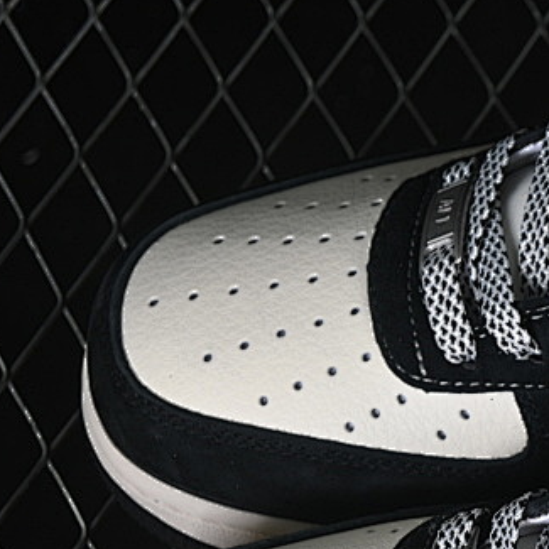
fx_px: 3804
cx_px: 779
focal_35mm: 212
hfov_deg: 8.1
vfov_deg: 8.2
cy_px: 490
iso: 160
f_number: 6.3
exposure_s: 1/60
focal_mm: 50
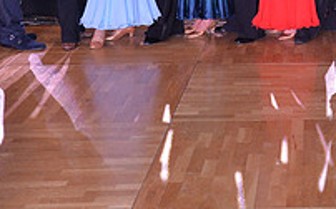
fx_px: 1016
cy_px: -82
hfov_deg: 18.2
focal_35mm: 111
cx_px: 356
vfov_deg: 11.4
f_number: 5.6
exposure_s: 1/250
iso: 2500
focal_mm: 38
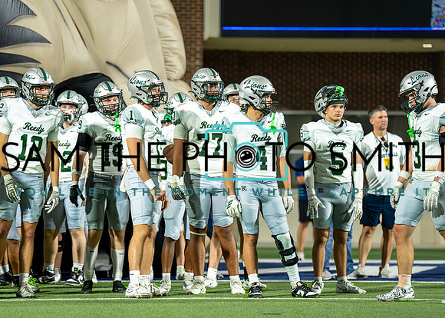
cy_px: 159
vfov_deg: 8.1
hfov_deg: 11.4
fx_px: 2230
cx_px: 182
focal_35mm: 177
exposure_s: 1/1600
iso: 3200
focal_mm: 150
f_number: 2.8
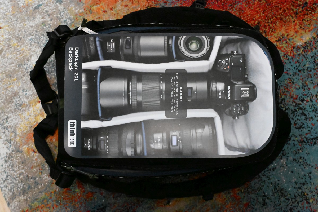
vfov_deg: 27.0
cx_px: 159
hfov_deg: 39.6
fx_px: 442
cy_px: 106
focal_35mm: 50
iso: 64000
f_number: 8
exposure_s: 1/200
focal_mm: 50
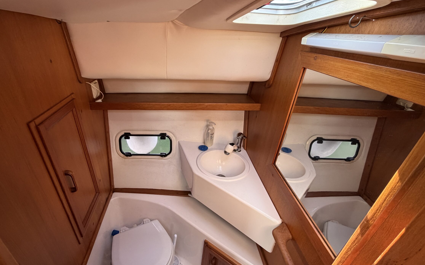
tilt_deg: -29.1
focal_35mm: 17
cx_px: 189
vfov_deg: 68.0
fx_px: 197
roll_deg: -2.7
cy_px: 138
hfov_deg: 94.0
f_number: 2.2
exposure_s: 1/121
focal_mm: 2.22
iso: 250
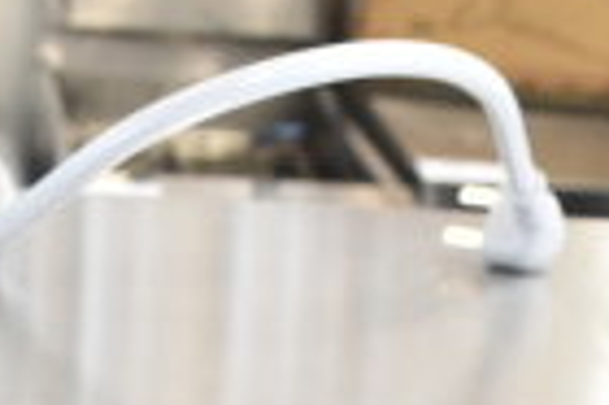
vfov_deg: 9.8
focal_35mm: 131
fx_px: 2213
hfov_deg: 15.7
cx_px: 278
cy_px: 790
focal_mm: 20
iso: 1250
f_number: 3.5
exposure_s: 1/30
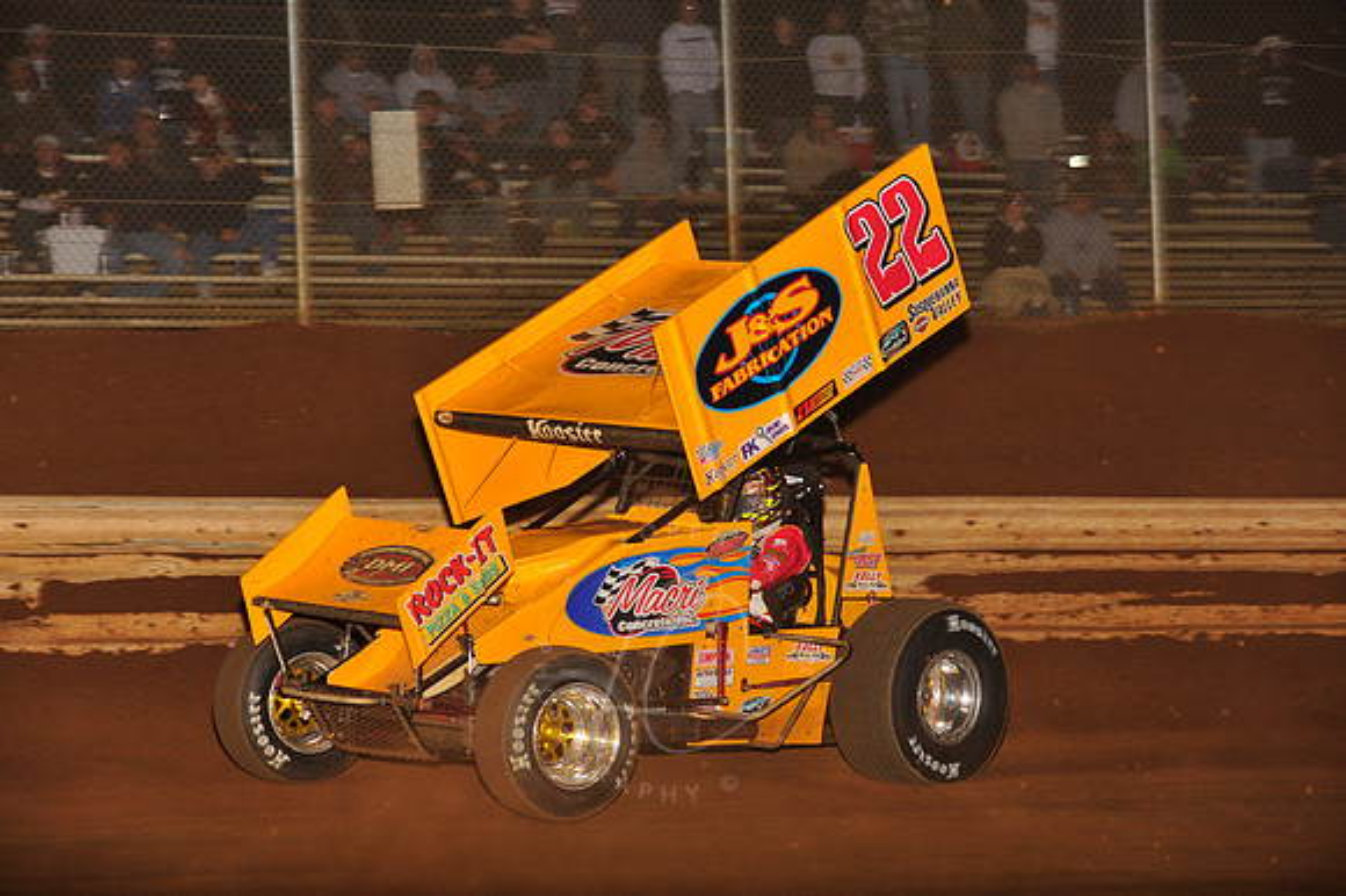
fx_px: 4671
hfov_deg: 16.4
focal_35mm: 125
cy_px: 448
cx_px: 673
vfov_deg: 11.0
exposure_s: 1/320
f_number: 6.3
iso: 800
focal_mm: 125
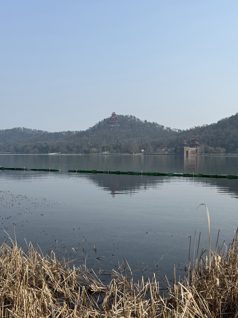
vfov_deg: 39.7
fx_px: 440
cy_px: 159
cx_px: 119
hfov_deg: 30.3
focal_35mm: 48
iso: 64
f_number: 1.78
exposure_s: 1/4975
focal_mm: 6.86
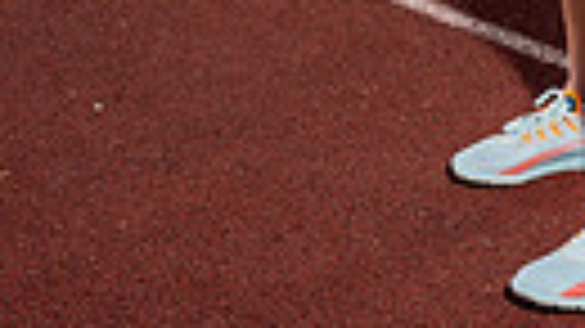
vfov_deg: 8.2
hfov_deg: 16.1
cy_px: -562
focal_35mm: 131
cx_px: 567
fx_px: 2031
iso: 100
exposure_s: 1/250
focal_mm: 36
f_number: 4
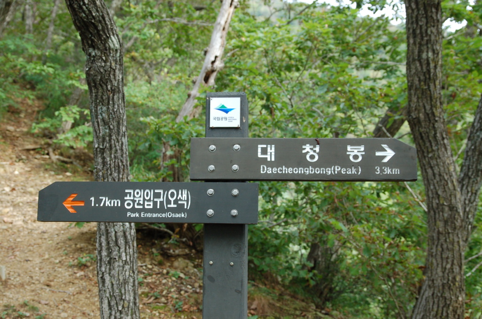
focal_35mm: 48
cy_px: 160
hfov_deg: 41.2
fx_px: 642
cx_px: 241
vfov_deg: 28.0
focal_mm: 32
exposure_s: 1/125
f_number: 5.6
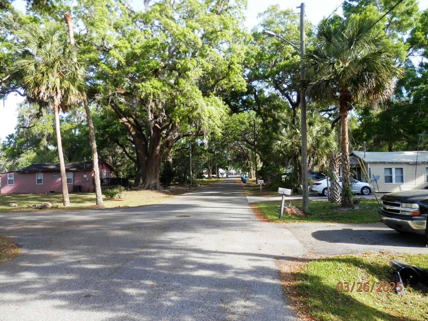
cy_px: 160
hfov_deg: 69.4
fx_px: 309
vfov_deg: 54.9
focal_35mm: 25
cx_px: 214
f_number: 3
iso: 80
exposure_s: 1/200
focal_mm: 4.5
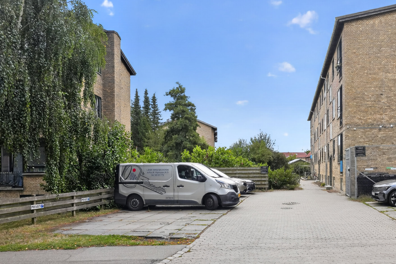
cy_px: 162
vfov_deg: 40.9
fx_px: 352
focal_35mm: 32
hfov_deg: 57.1
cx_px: 272
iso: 400
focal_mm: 22
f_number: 8
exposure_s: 1/320
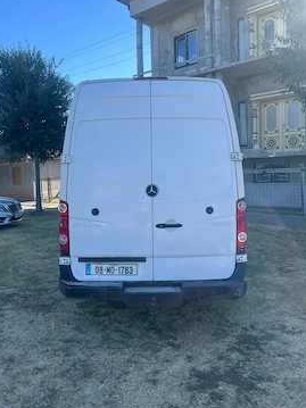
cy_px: 194
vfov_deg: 61.6
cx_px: 146
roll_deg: +2.2
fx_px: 342
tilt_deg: -3.3
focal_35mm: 29
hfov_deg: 48.2
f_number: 1.5
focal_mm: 5.7
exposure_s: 1/1575
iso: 50
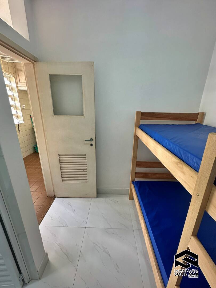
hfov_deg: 85.7
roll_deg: -1.0
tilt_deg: -17.2
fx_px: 116
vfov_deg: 102.1
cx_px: 108
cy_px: 144
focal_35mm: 14
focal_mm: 2.22
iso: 160
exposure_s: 1/120
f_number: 2.2
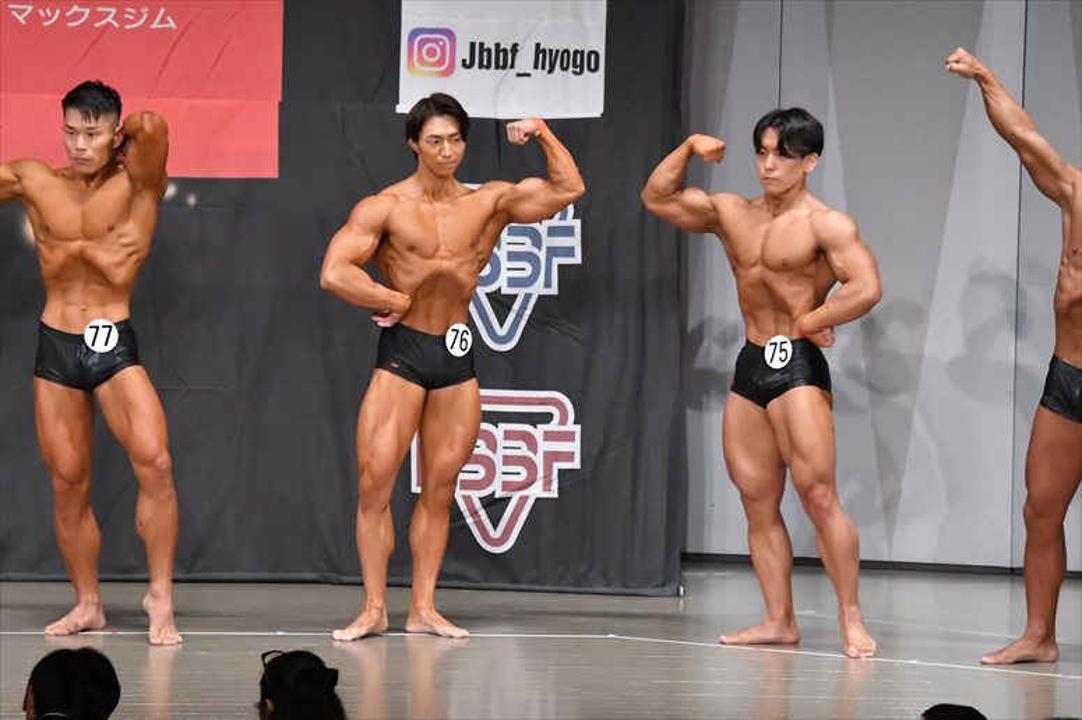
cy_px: 360
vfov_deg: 6.8
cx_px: 541
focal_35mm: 202
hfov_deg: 10.2
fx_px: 6068
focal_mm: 135
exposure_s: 1/400
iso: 6400
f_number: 5.6
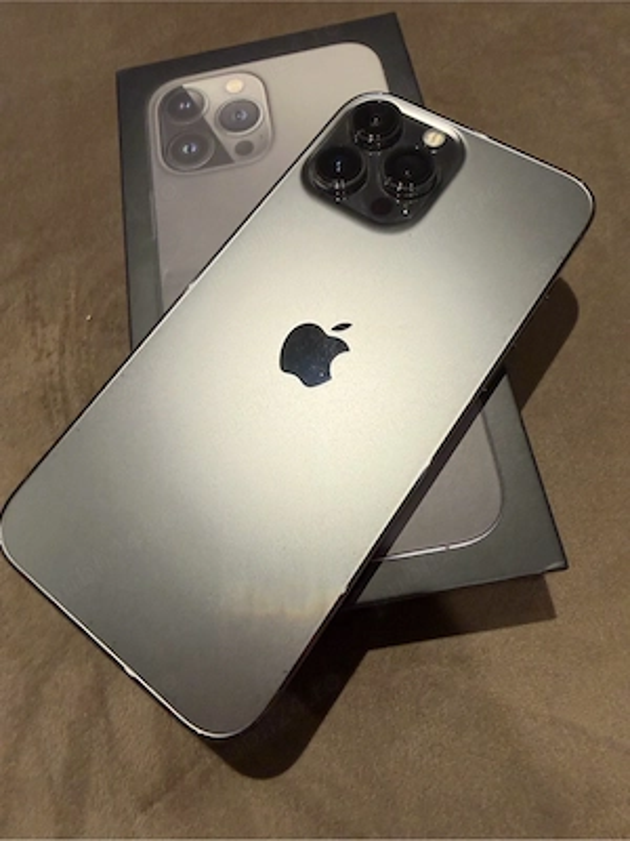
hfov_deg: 56.8
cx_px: 315
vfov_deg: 71.6
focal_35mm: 24
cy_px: 420
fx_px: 582
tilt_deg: -64.2
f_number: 2.2
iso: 160
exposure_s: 1/50
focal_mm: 2.22
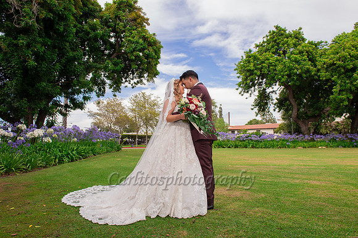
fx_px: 239
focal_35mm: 24
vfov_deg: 53.1
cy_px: 119
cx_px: 179
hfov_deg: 73.8
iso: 400
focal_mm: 24
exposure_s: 1/250
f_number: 8
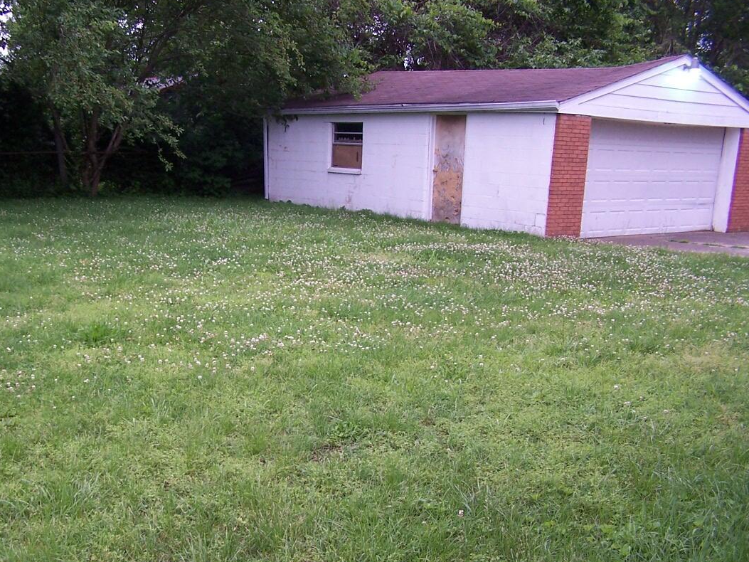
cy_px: 349
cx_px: 254
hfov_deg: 34.1
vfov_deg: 26.0
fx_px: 1212
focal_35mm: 56
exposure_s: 1/60
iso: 80
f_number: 2.8
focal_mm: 6.3
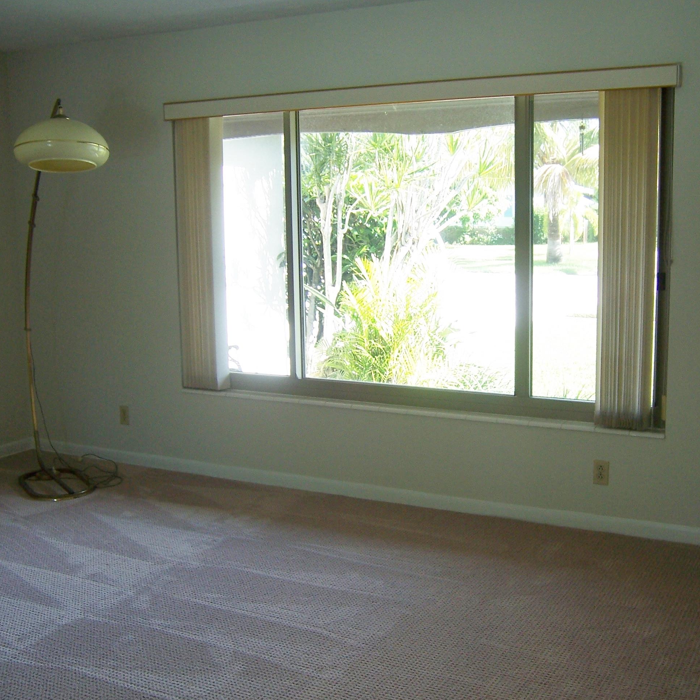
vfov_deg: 42.8
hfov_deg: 42.8
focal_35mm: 39
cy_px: 351
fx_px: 892
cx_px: 385
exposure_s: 1/60
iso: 80
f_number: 2.8
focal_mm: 5.5
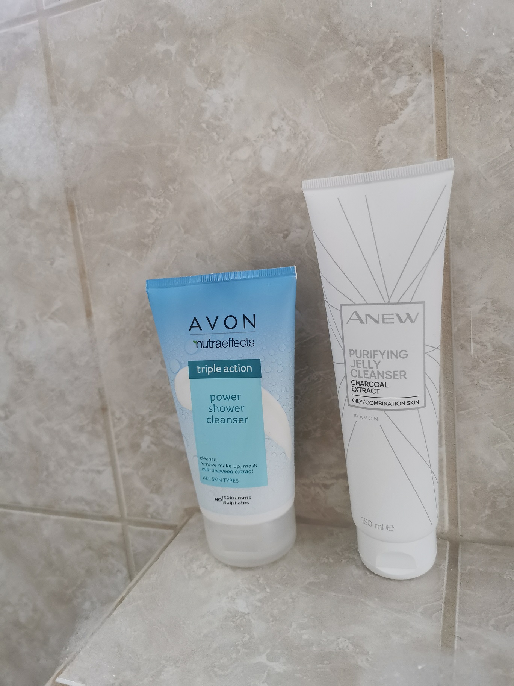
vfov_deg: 65.3
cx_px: 257
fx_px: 535
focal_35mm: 27
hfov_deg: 51.4
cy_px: 343
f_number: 1.6
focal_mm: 5.56
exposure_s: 1/33.3
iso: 400
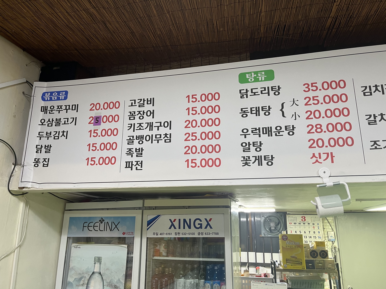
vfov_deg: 53.1
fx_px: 290
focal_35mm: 26
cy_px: 144
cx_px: 193
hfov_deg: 67.3
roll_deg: +0.0
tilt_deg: +15.9
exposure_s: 1/60
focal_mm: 5.1
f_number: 1.6
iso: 100
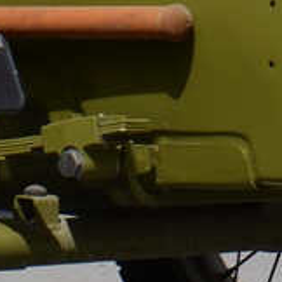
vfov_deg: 2.4
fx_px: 6728
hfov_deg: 2.4
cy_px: -188
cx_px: -277
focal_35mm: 730
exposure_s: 1/250
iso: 140
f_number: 8
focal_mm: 62
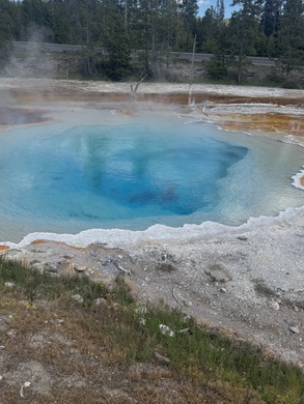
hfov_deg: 44.0
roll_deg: -2.9
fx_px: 374
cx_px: 125
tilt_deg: -18.7
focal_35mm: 32
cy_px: 185
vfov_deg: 56.7
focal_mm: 6.76
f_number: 1.78
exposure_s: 1/2710
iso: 80
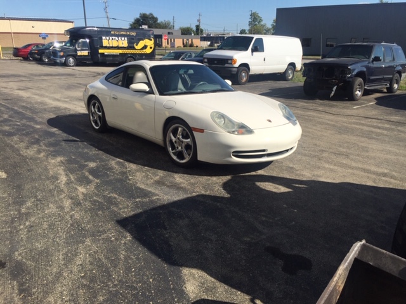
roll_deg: -1.5
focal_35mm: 29
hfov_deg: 61.7
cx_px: 203
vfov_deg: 48.2
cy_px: 152
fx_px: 340
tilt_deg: -17.8
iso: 32
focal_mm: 4.15
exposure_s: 1/2825
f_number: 2.2
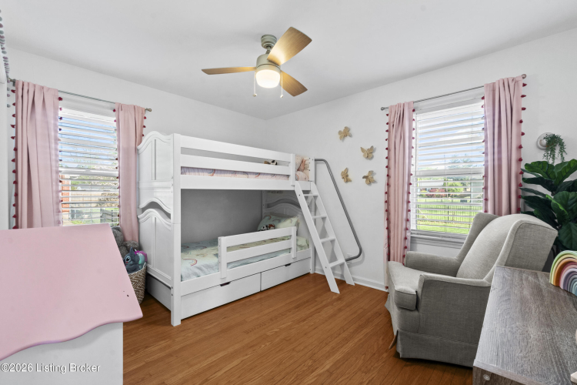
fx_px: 240
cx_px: 288
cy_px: 192
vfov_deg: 77.3
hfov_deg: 100.4
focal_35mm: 15
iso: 400
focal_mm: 10
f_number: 14
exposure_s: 1/1.67
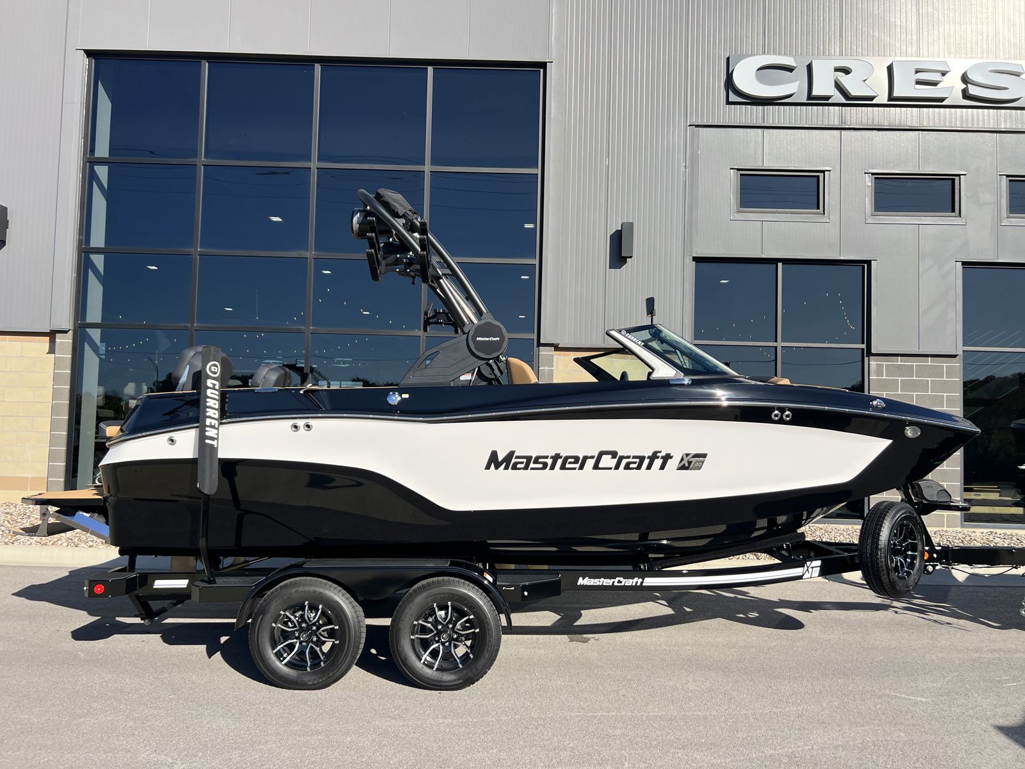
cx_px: 512
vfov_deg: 53.1
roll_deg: -2.1
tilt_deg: +2.5
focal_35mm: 26
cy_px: 384
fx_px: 770
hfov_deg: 67.3
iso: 50
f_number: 1.5
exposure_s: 1/4444
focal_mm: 5.7
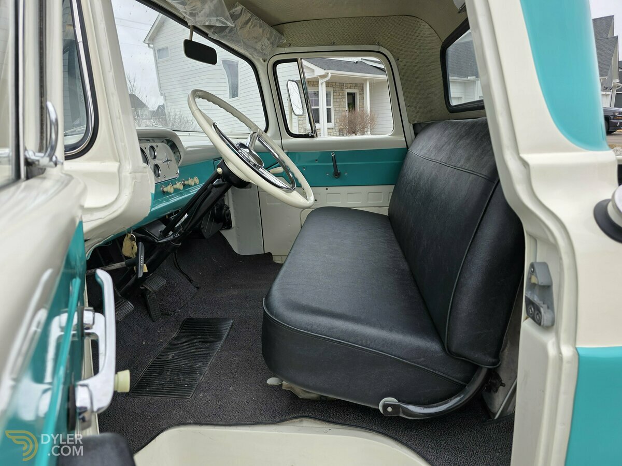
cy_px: 233
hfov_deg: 73.9
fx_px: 413
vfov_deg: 58.9
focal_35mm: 23
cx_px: 311
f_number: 1.7
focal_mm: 6.3
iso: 25
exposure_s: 1/359
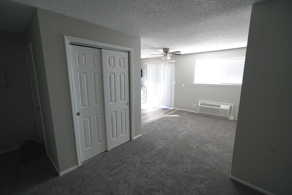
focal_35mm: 16
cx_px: 146
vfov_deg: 73.8
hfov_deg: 96.7
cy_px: 98
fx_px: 130
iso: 800
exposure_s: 1/60
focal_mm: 16
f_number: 5.6
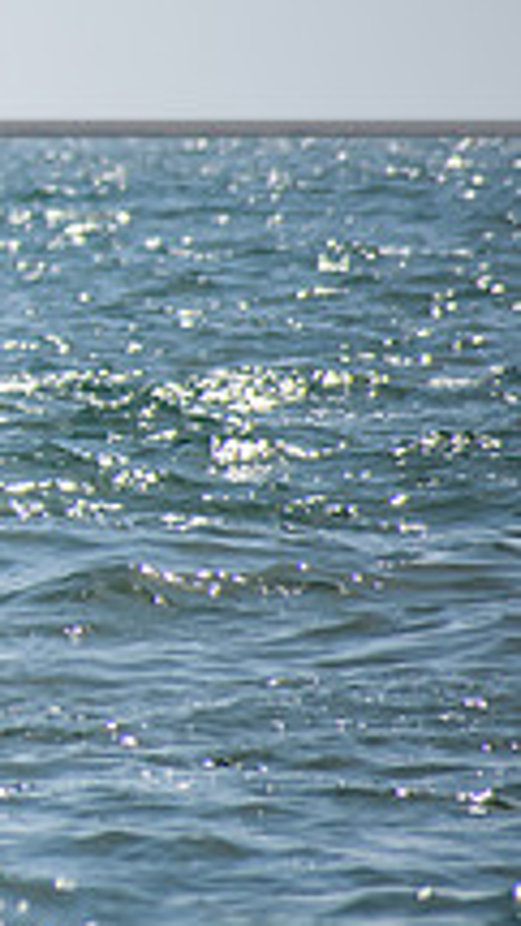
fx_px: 27643
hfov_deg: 1.1
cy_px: 230
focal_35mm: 1126
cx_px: -715
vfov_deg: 1.9
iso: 200
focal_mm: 260
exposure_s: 1/1000
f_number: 6.3
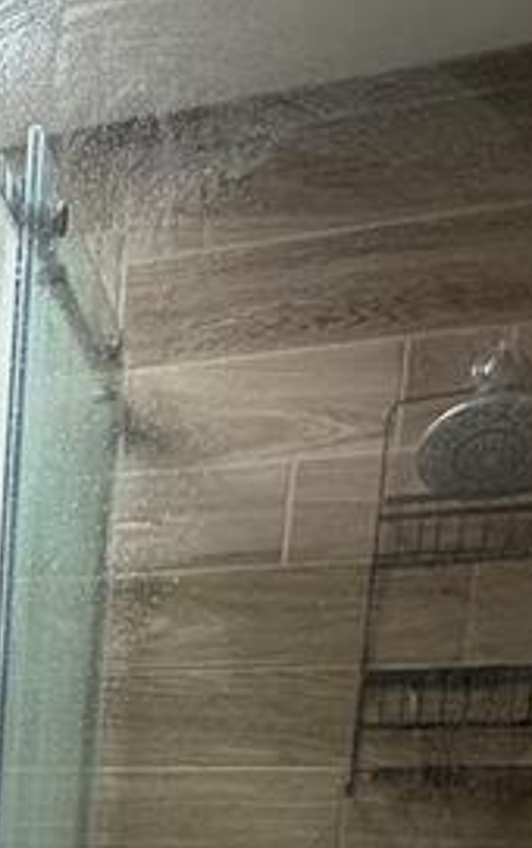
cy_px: 1100
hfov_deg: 20.5
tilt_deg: -11.3
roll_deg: -1.0
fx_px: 1296
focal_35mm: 56
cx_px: -222
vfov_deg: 29.3
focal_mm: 2.22
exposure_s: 1/72
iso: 320
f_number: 2.2
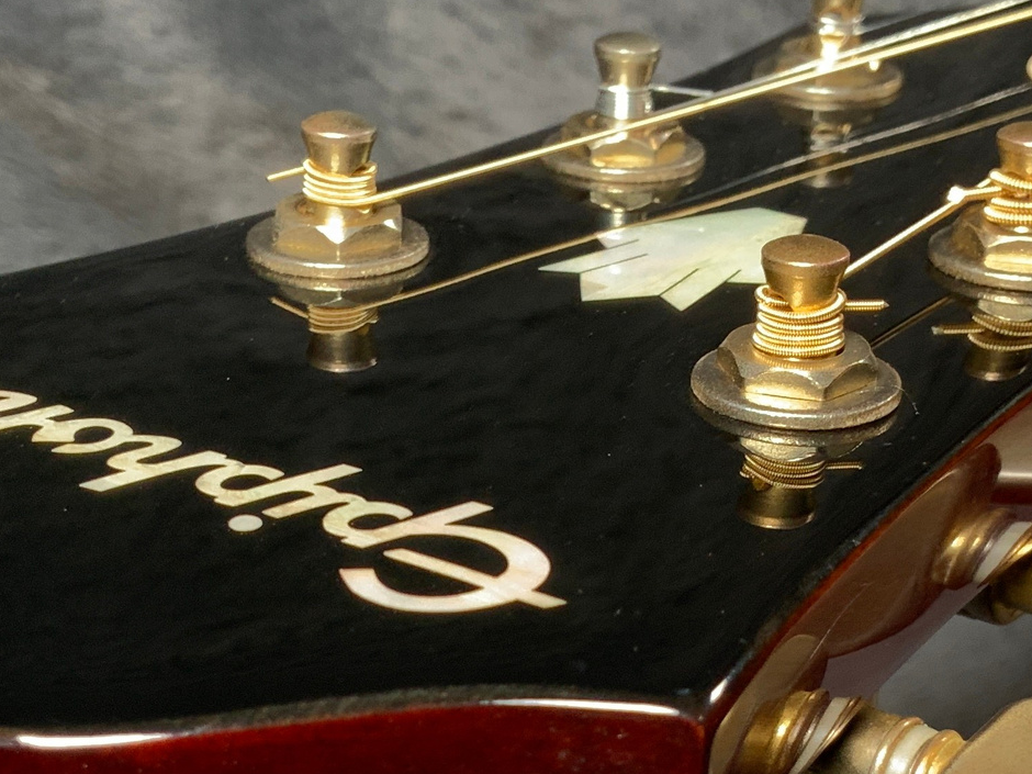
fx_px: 2355
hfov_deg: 24.7
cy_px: 678
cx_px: 521
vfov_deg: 18.4
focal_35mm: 79
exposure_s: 1/104
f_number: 1.8
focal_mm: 3
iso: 50
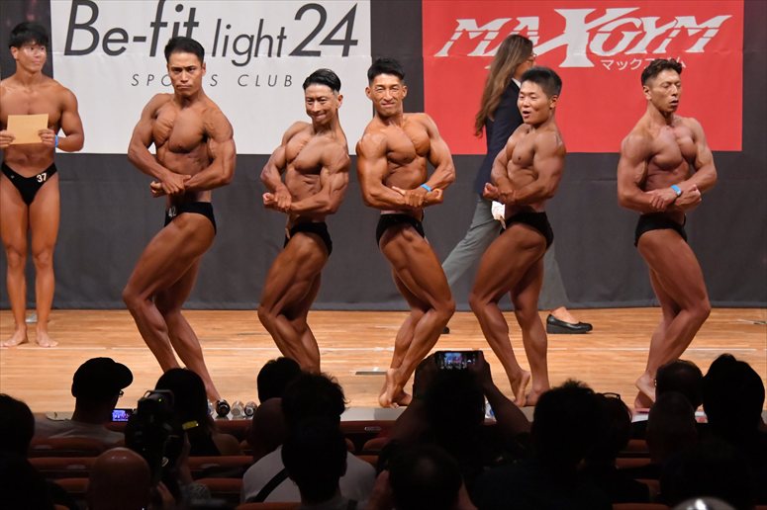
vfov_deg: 6.8
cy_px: 255
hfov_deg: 10.2
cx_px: 384
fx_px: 4302
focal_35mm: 202
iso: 9000
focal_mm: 135
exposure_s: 1/400
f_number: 5.6
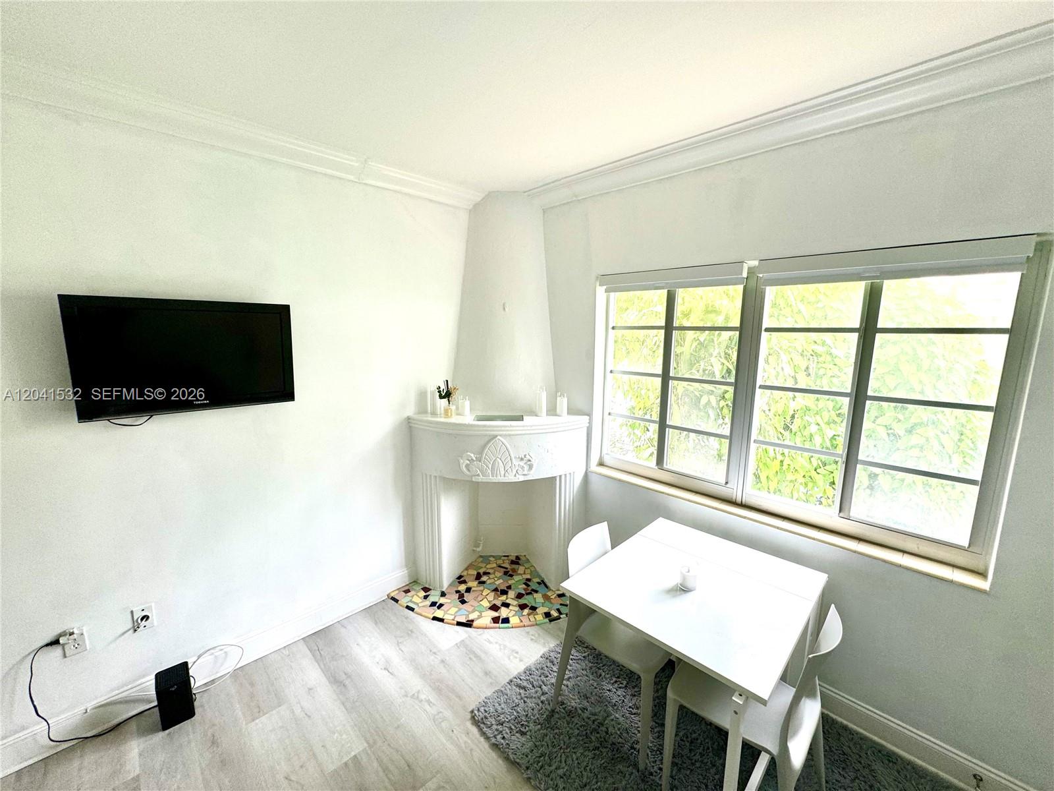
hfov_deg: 102.1
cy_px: 396
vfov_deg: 85.7
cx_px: 527
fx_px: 426
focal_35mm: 14
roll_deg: -0.9
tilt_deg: -9.7
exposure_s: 1/99
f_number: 2.2
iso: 64
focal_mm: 2.22
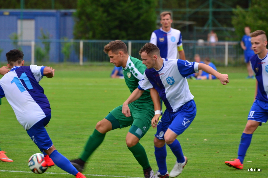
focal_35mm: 390
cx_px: 134
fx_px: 2898
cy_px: 89
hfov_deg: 5.3
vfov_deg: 3.5
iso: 800
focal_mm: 260
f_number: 5.6
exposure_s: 1/160
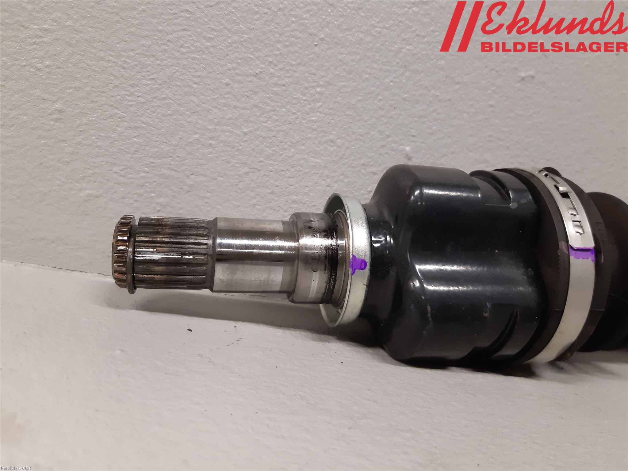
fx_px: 472
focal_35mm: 26
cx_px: 314
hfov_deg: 67.3
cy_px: 236
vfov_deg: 53.1
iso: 200
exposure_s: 1/50
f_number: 1.7
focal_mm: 3.93
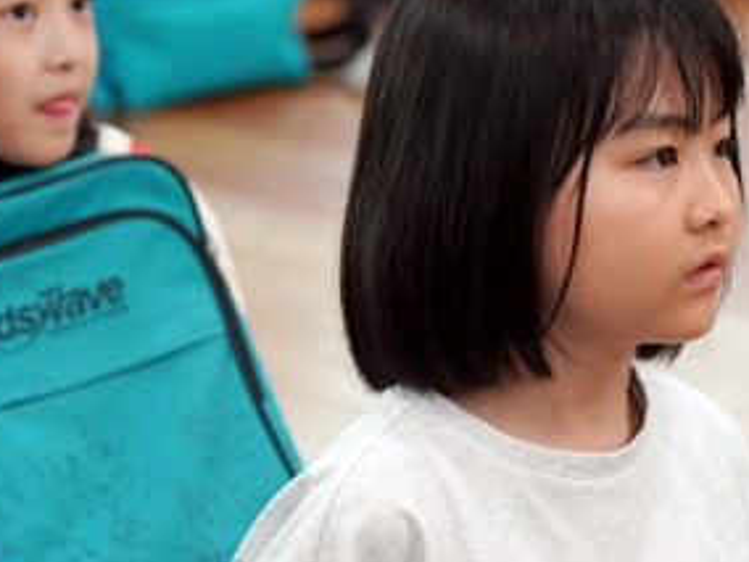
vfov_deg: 4.6
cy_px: 404
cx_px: 556
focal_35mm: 320
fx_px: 6924
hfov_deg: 6.2
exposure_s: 1/160
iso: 1600
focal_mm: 105
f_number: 4
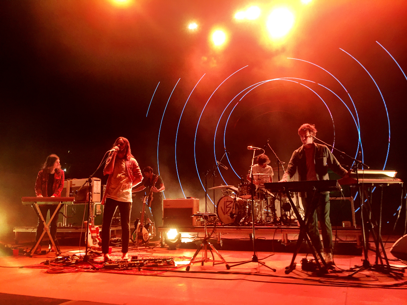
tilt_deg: +10.2
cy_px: 152
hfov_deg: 61.7
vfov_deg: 48.2
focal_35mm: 29
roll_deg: +1.3
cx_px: 204
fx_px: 341
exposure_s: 1/30
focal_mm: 4.15
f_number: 2.2
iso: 200
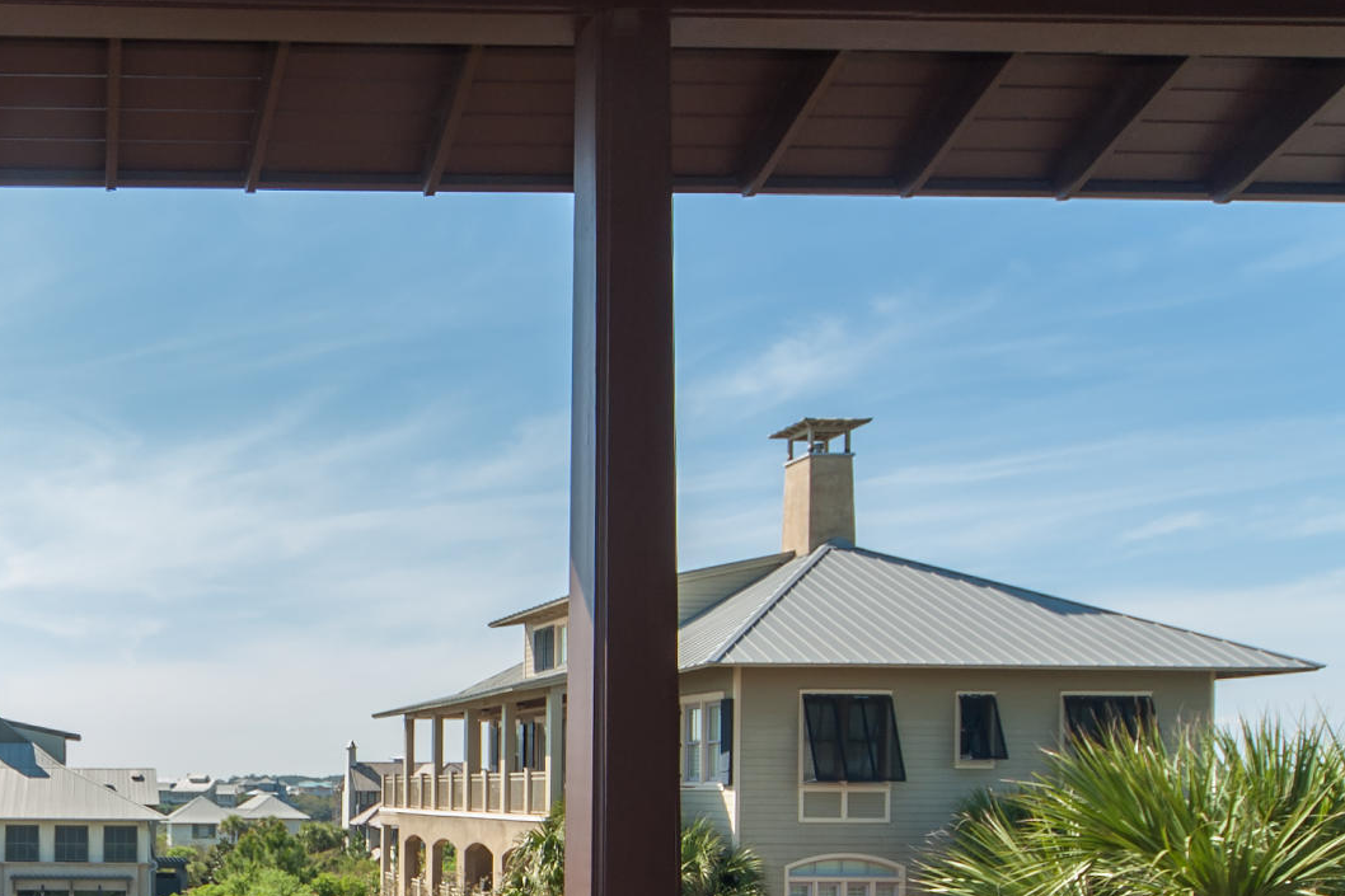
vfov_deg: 36.7
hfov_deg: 48.5
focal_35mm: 34
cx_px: 80
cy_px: 788
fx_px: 1270
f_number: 8
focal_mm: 12
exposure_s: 1/250
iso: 200
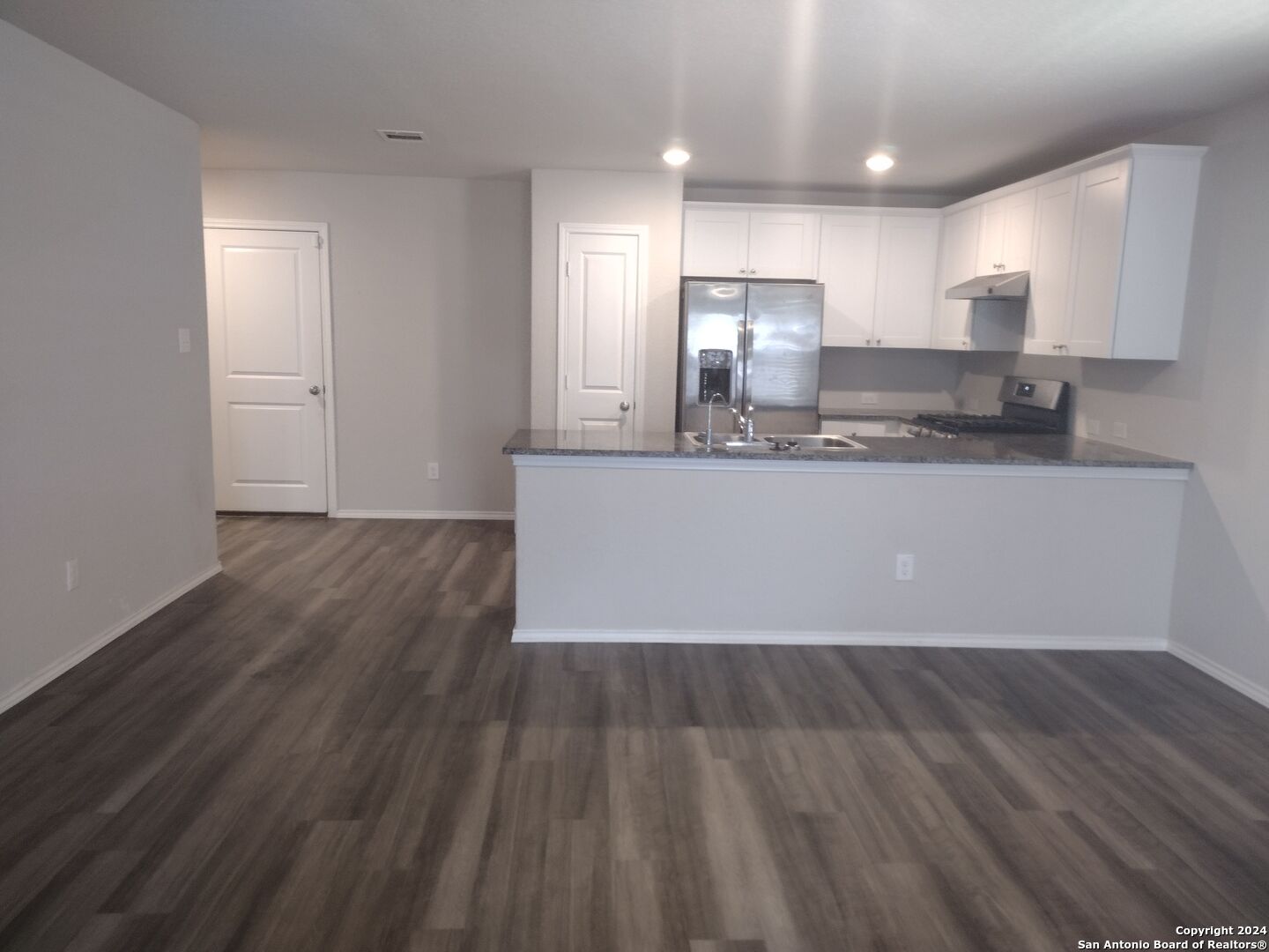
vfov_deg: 51.4
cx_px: 634
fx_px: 990
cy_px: 476
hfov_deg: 65.3
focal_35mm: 27
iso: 422
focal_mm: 4.71
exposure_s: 1/40
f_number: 1.7
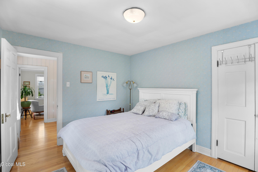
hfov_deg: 96.7
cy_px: 86
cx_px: 129
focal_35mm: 16
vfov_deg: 73.8
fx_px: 115
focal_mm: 16
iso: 250
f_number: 4.5
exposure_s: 1/50
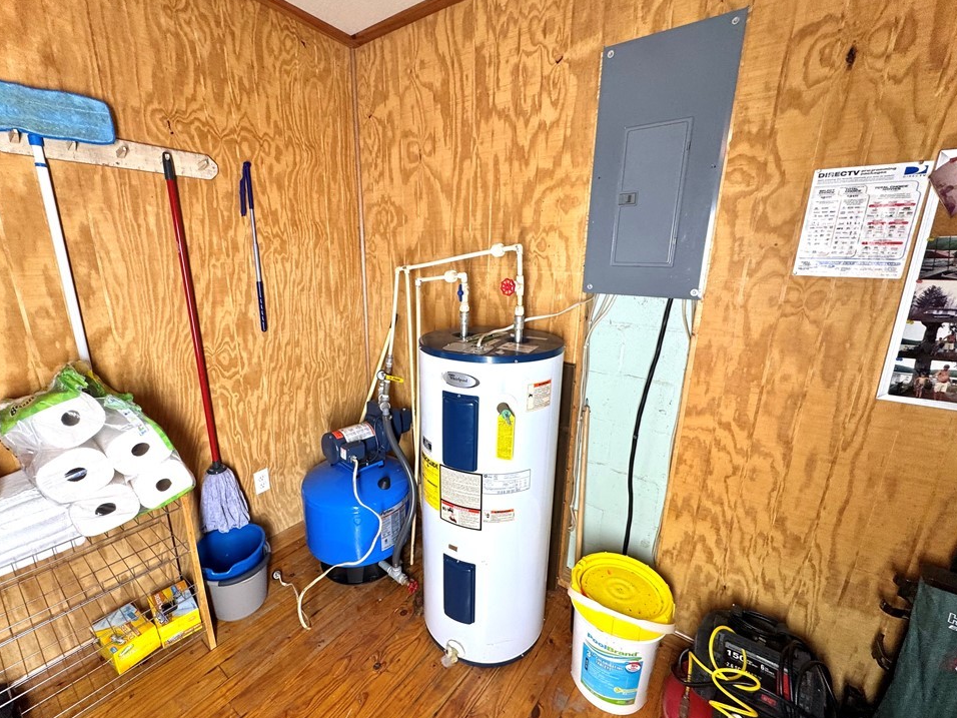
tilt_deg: -14.7
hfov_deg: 98.1
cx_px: 457
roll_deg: -0.3
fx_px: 415
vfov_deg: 81.7
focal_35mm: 15
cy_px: 364
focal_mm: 2.22
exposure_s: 1/120
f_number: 2.2
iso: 125
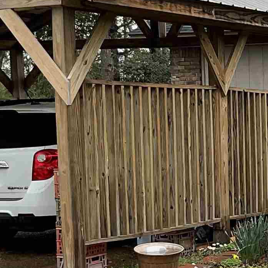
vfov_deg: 15.4
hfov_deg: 14.3
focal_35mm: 113
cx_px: 418
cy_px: 186
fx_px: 990
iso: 16
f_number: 1.8
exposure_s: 1/208
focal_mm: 3
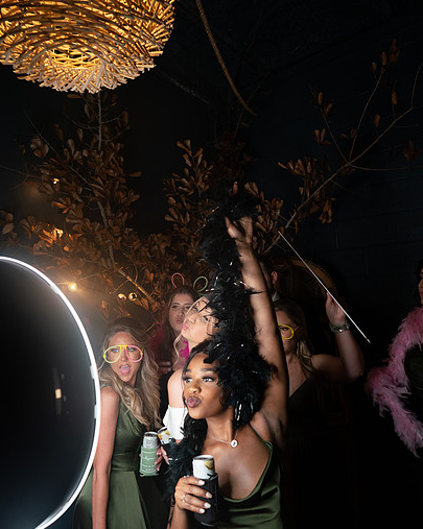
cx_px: 214
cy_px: 293
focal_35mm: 28
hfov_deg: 51.5
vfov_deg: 62.1
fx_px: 439
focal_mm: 24
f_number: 3.2
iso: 1600
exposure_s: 1/200
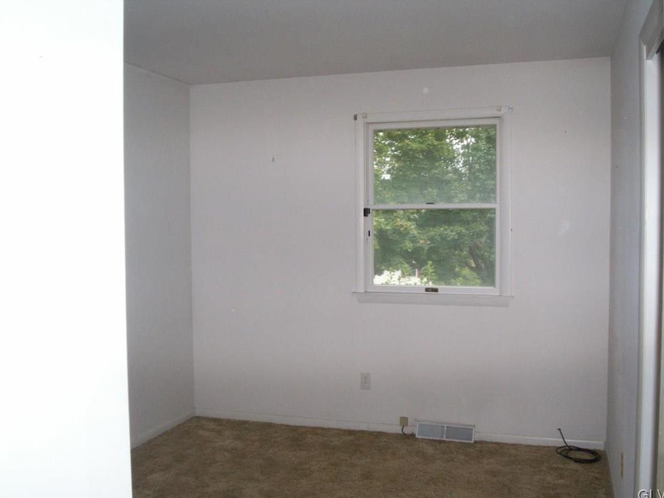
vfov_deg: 38.7
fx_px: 710
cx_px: 339
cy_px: 254
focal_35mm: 37
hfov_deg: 50.1
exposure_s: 1/64
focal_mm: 5.9
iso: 140
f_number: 4.5
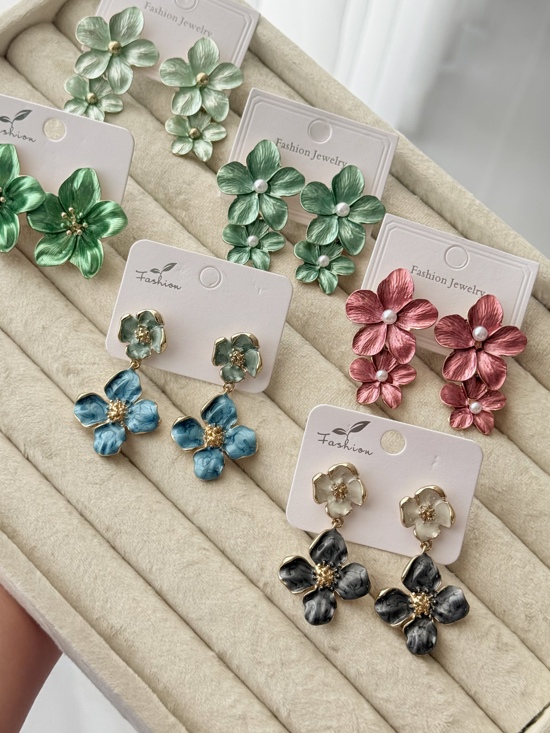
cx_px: 255
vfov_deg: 33.2
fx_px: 1229
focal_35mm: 58
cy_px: 325
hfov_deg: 25.2
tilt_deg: -56.7
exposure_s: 1/265
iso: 64
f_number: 1.78
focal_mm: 6.76
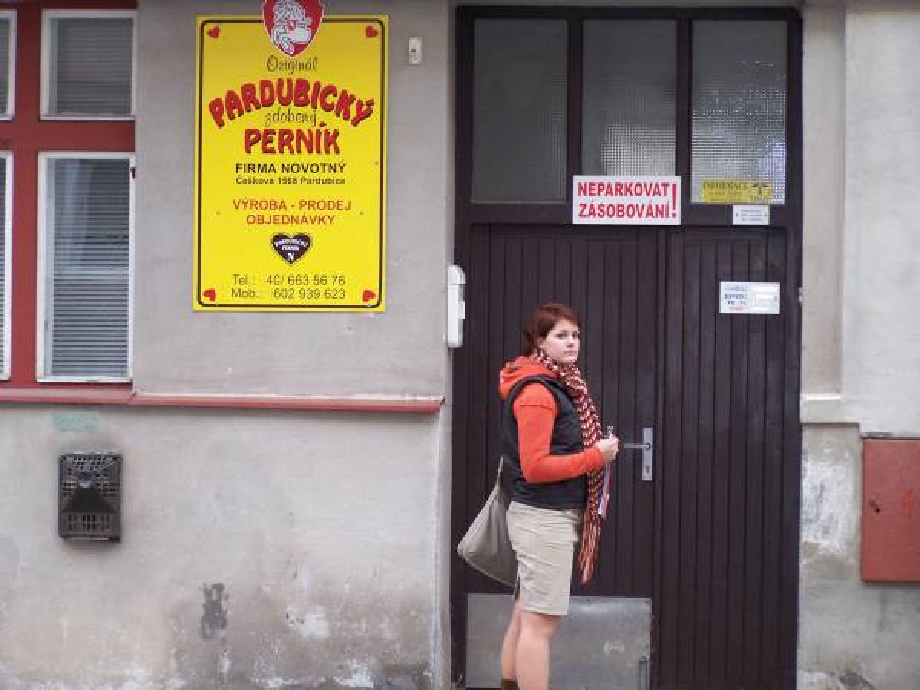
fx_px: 3110
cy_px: 345
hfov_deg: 16.8
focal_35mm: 117
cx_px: 460
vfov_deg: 12.7
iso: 140
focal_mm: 19.4
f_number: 3.2
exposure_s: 1/125
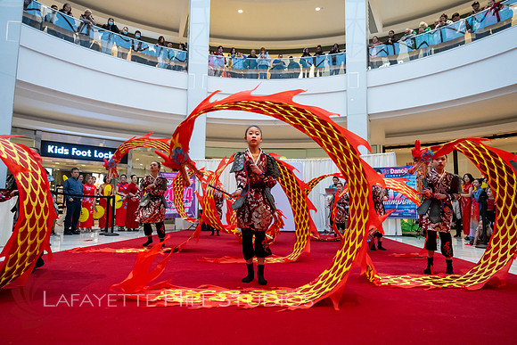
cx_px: 258
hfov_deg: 73.7
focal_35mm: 24
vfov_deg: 53.2
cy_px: 172
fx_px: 345
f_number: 4
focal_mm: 24
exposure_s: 1/500
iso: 4000
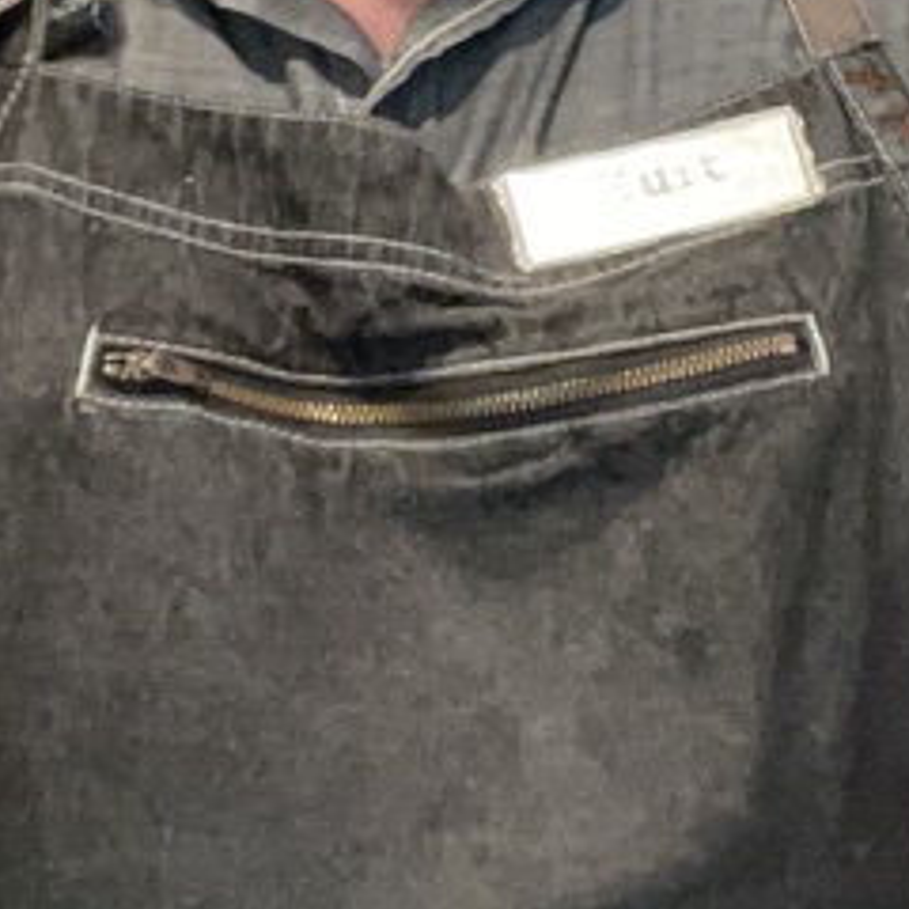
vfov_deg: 14.9
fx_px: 3357
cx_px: 477
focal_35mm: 113
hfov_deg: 15.4
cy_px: -178
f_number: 2.2
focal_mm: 2.71
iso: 640
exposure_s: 1/30
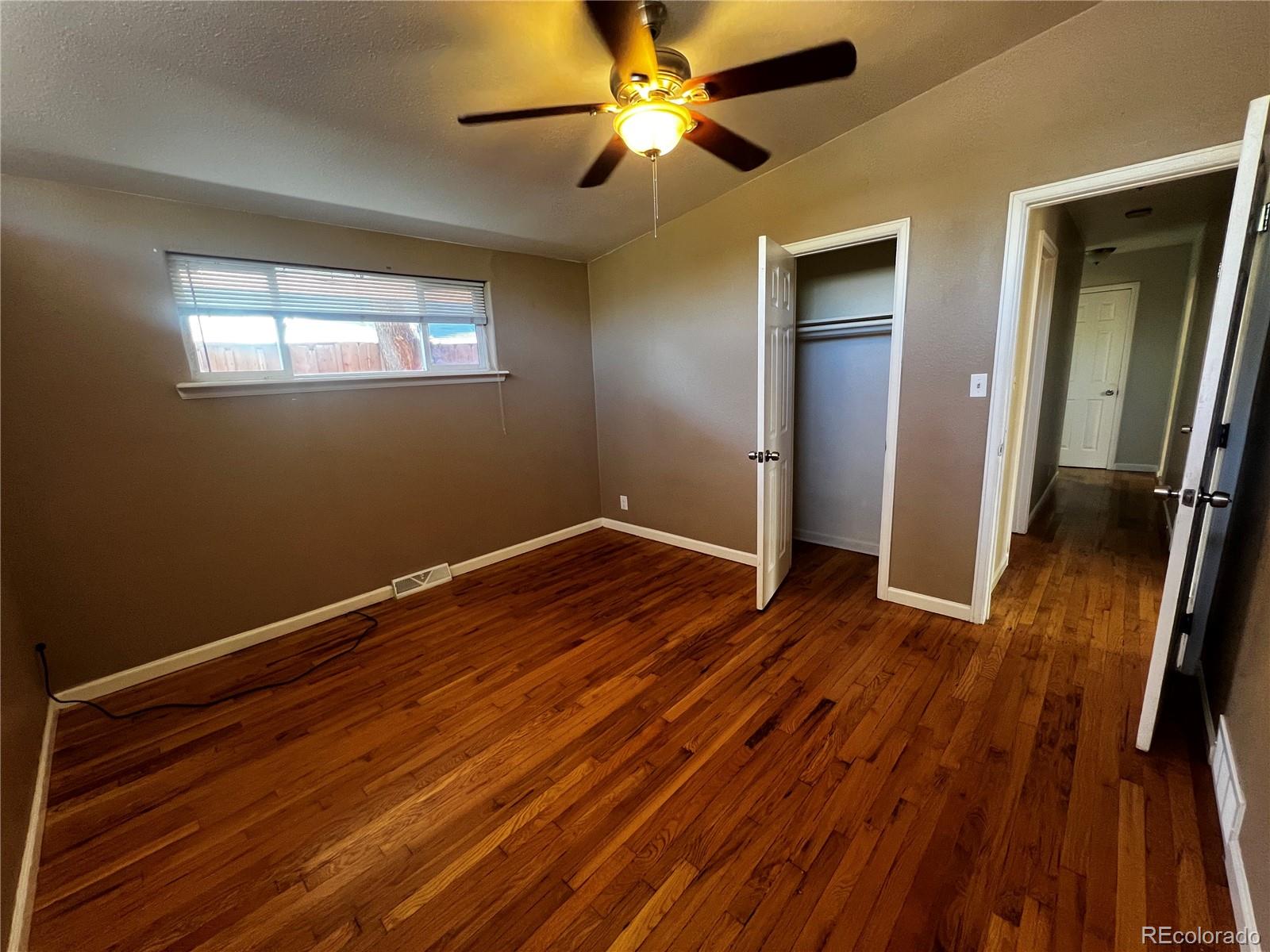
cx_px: 635
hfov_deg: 106.2
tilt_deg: -12.0
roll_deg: +2.0
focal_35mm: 13
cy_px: 476
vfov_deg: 89.9
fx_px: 477
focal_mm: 1.57
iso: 320
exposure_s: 1/60
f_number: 1.8
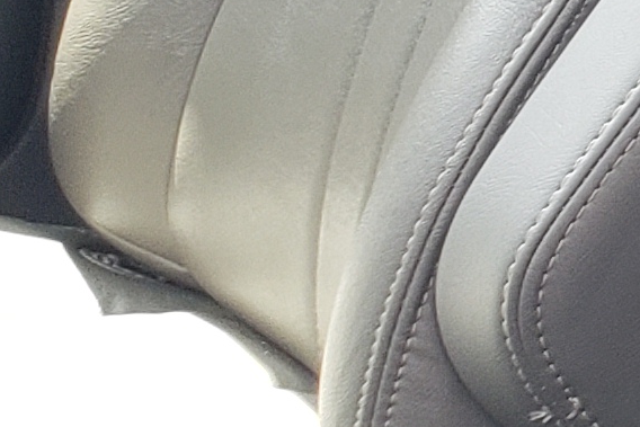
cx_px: 2125
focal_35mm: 192
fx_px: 3414
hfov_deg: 8.4
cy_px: -708
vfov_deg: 6.7
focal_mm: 4.3
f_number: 2.4
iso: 50
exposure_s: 1/60
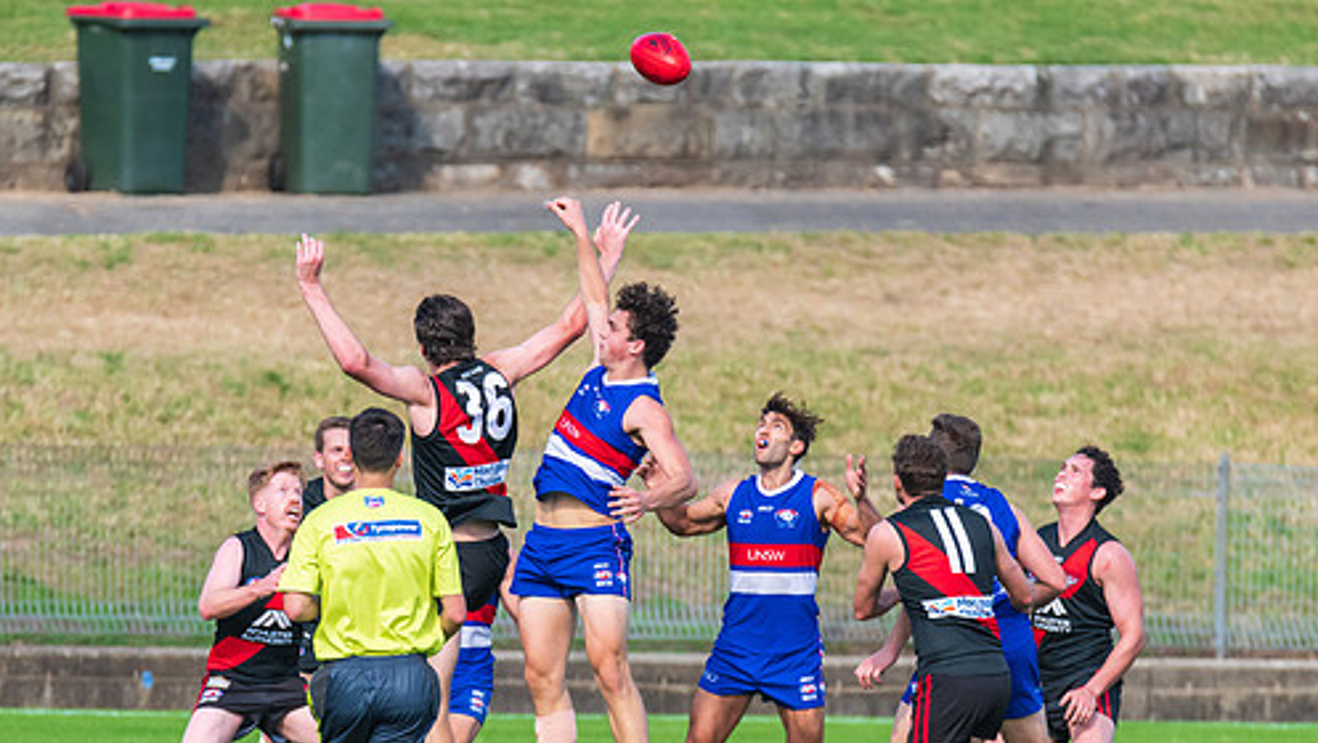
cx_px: 613
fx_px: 24613
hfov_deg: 3.1
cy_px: 428
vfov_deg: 1.7
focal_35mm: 704
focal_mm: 460
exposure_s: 1/1600
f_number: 6.3
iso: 800
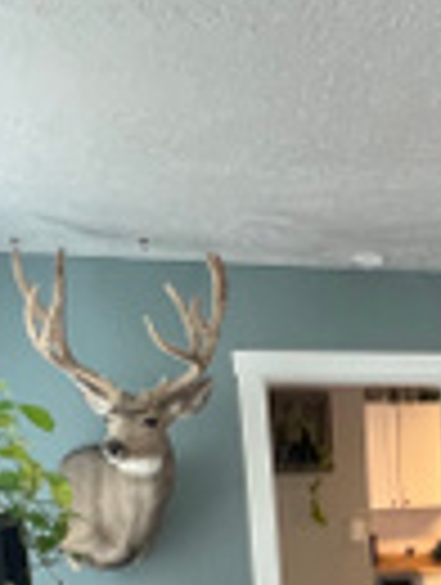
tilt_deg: -10.4
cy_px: 648
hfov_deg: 28.3
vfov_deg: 34.1
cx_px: 454
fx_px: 813
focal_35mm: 48
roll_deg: +2.5
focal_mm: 1.57
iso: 320
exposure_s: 1/60
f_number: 1.8
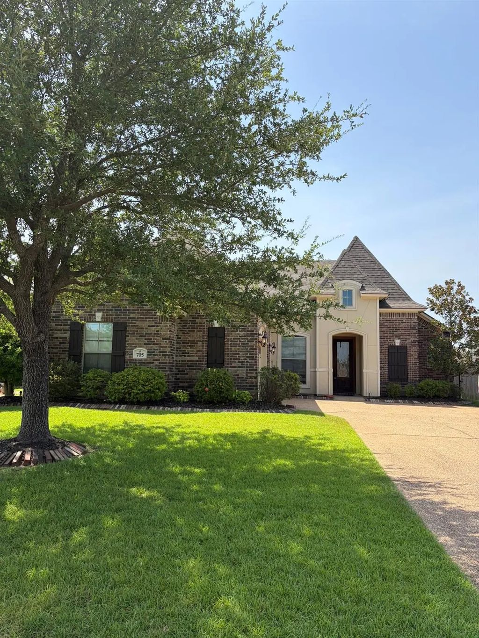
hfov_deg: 53.1
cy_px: 319
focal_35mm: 26
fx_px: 480
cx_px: 240
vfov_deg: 67.3
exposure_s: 1/2208
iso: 50
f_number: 1.6
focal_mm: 5.96
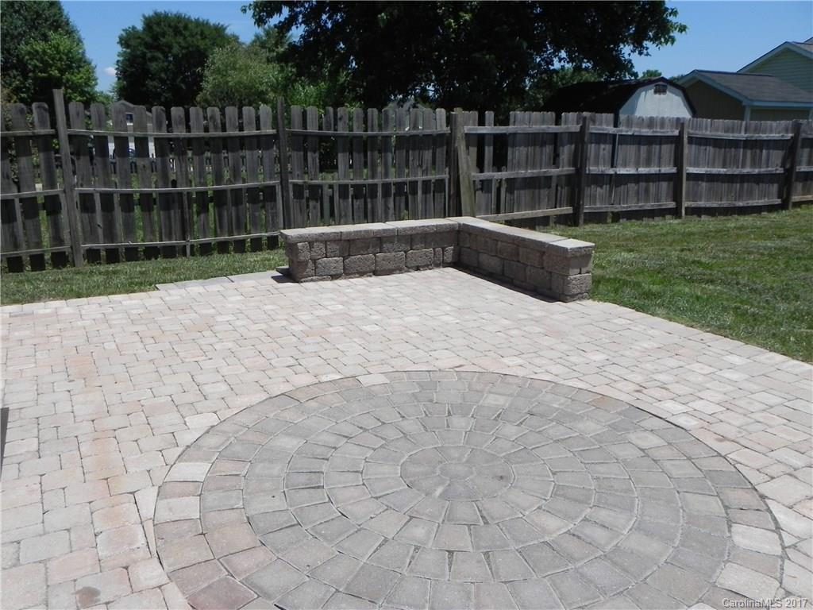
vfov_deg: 48.2
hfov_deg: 61.7
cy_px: 305
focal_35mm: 29
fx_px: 681
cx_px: 406
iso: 160
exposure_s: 1/2000
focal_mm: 5.2
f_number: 4
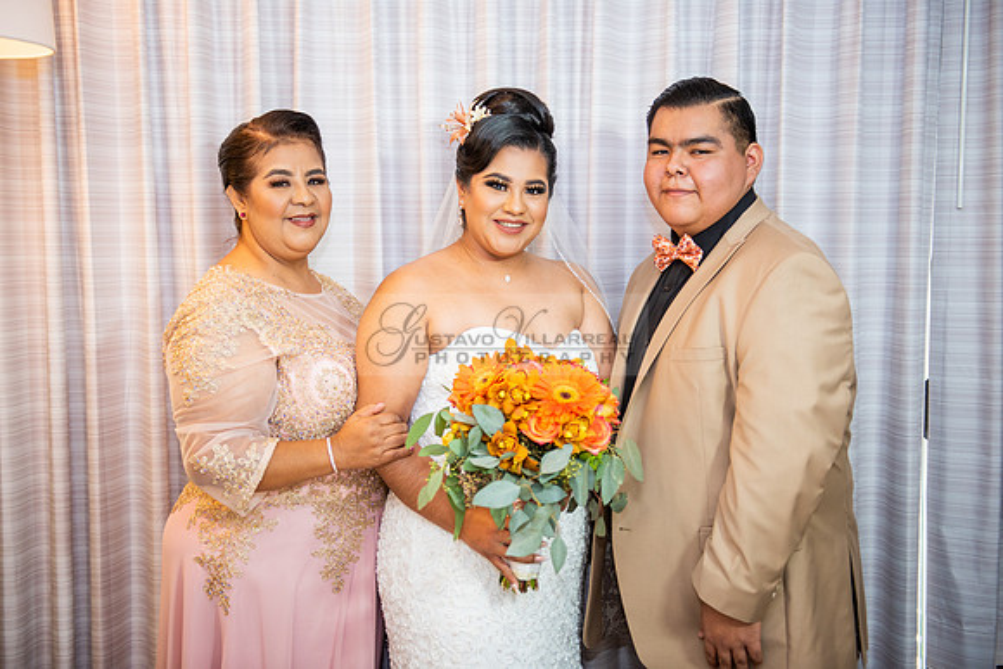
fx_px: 1254
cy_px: 334
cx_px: 502
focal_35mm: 45
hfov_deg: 43.6
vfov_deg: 29.9
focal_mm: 45
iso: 320
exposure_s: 1/100
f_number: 2.8
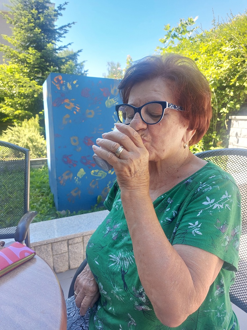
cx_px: 124
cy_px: 165
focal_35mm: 25
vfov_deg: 69.4
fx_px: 238
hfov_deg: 54.9
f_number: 1.8
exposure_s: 1/100
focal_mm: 5.23
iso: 32
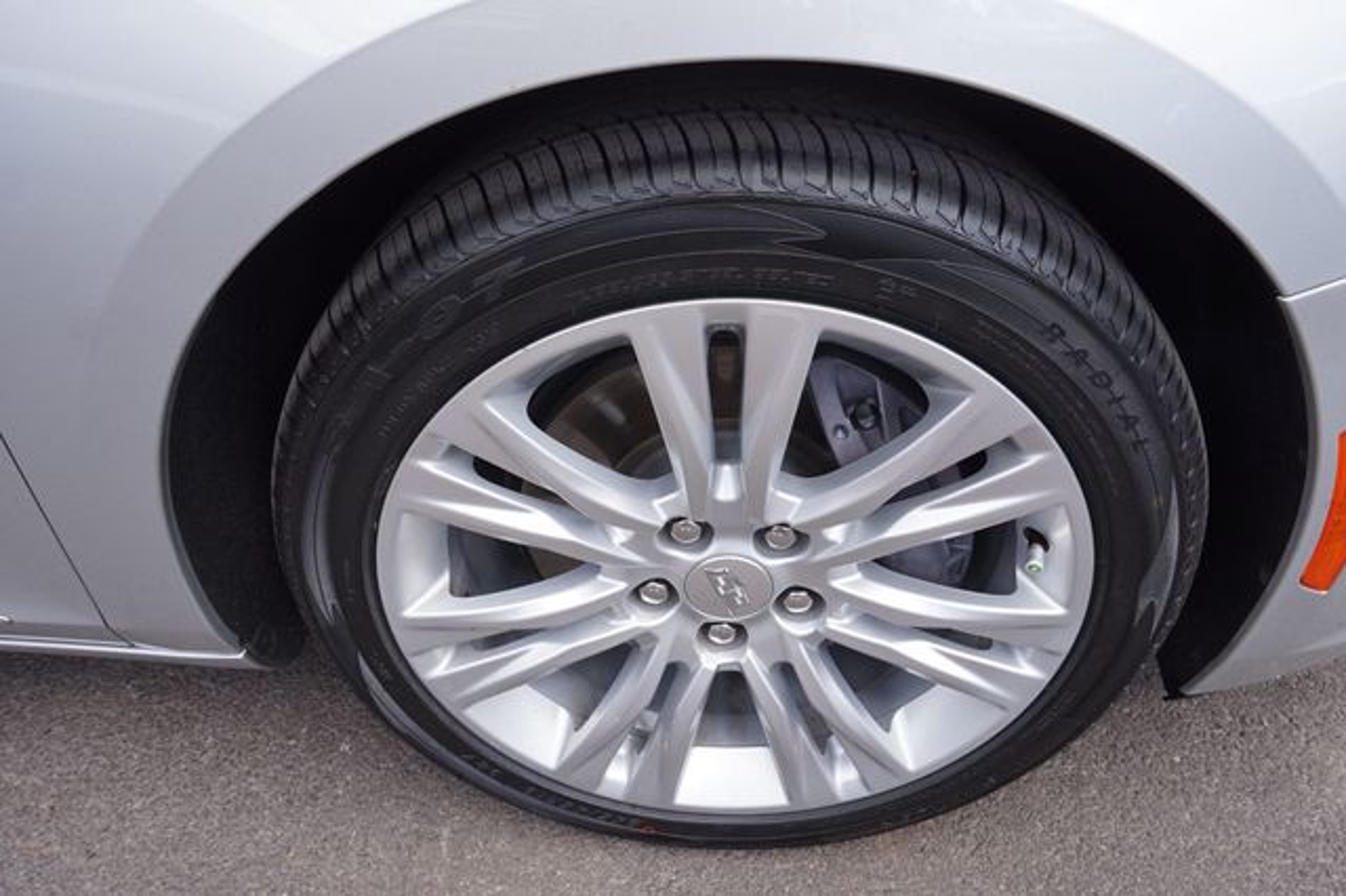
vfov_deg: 53.1
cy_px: 448
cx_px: 673
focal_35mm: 24
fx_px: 897
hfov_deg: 73.8
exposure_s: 1/100
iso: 100
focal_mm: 16
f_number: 7.1
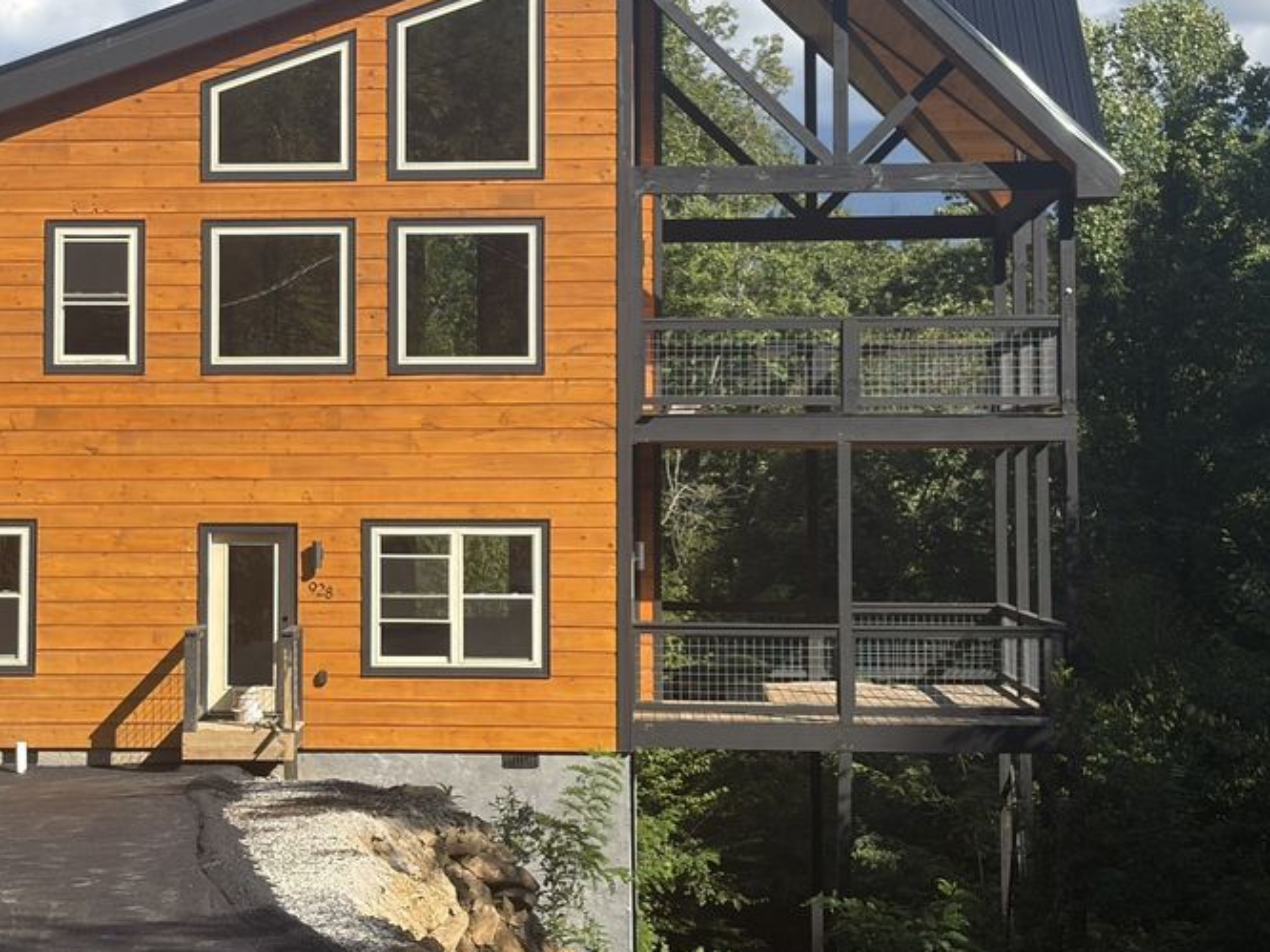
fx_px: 2934
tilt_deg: +2.6
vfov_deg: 18.4
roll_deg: +0.5
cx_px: 391
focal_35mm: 80
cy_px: 368
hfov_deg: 24.3
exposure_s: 1/1957
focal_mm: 5.96
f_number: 1.6
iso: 32
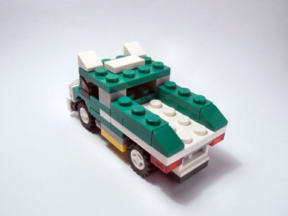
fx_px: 308
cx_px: 144
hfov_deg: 50.1
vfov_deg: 38.7
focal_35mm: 37
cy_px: 108
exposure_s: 1/60
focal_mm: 6.61
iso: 80
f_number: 3.9
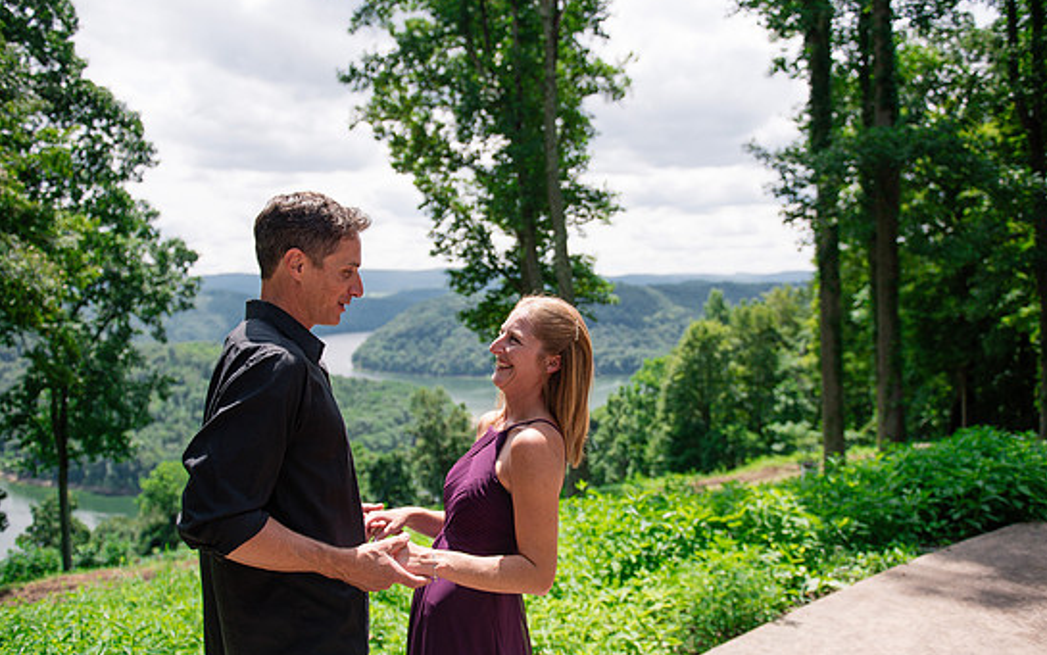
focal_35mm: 27
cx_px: 524
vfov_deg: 46.0
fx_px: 771
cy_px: 343
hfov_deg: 68.4
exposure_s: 1/4000
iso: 320
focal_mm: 24
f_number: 2.8
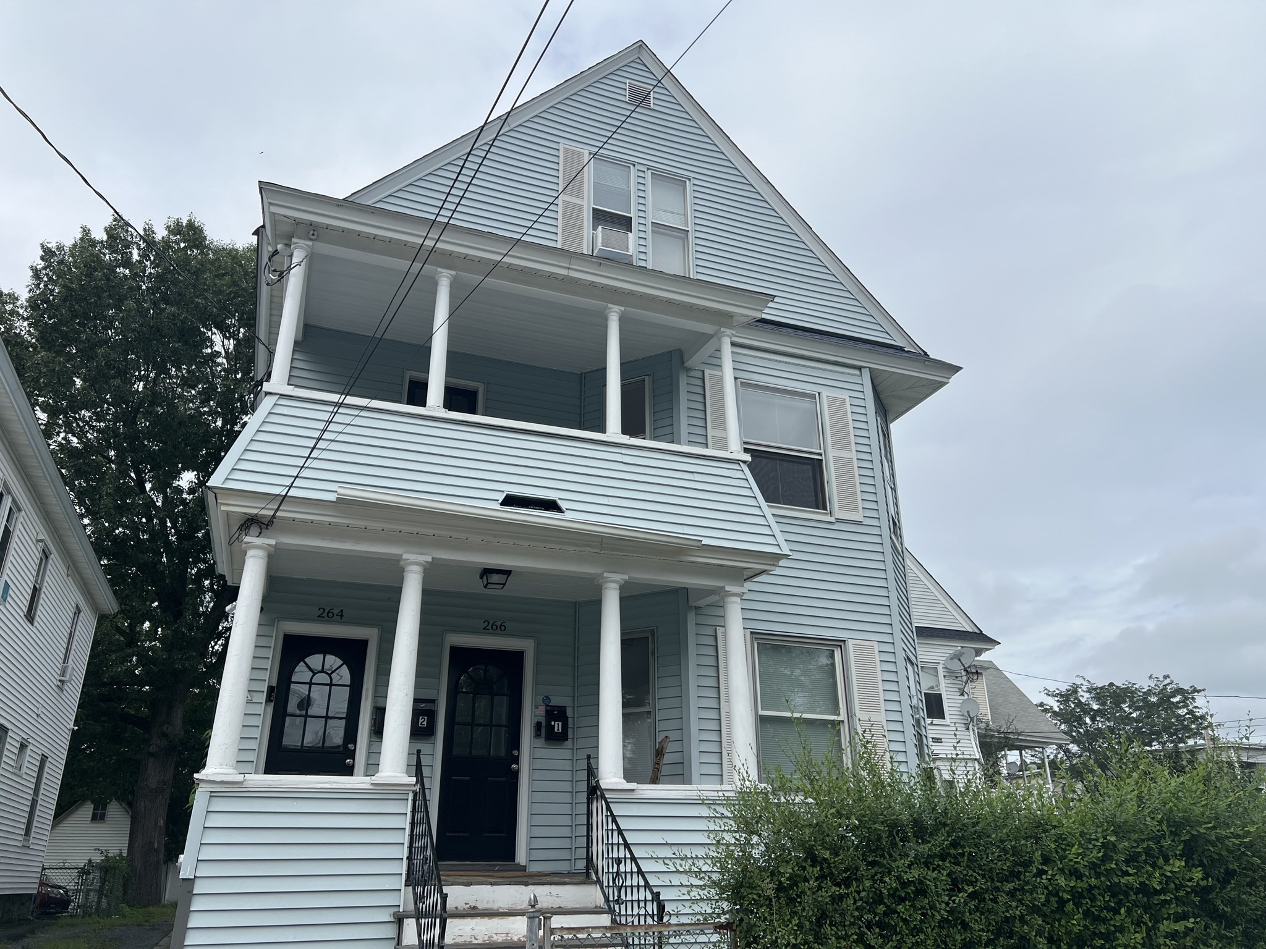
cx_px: 633
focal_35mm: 26
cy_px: 474
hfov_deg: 67.3
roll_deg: +0.1
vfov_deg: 53.1
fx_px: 951
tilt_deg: +23.0
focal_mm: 5.7
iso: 50
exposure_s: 1/6211
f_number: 1.5
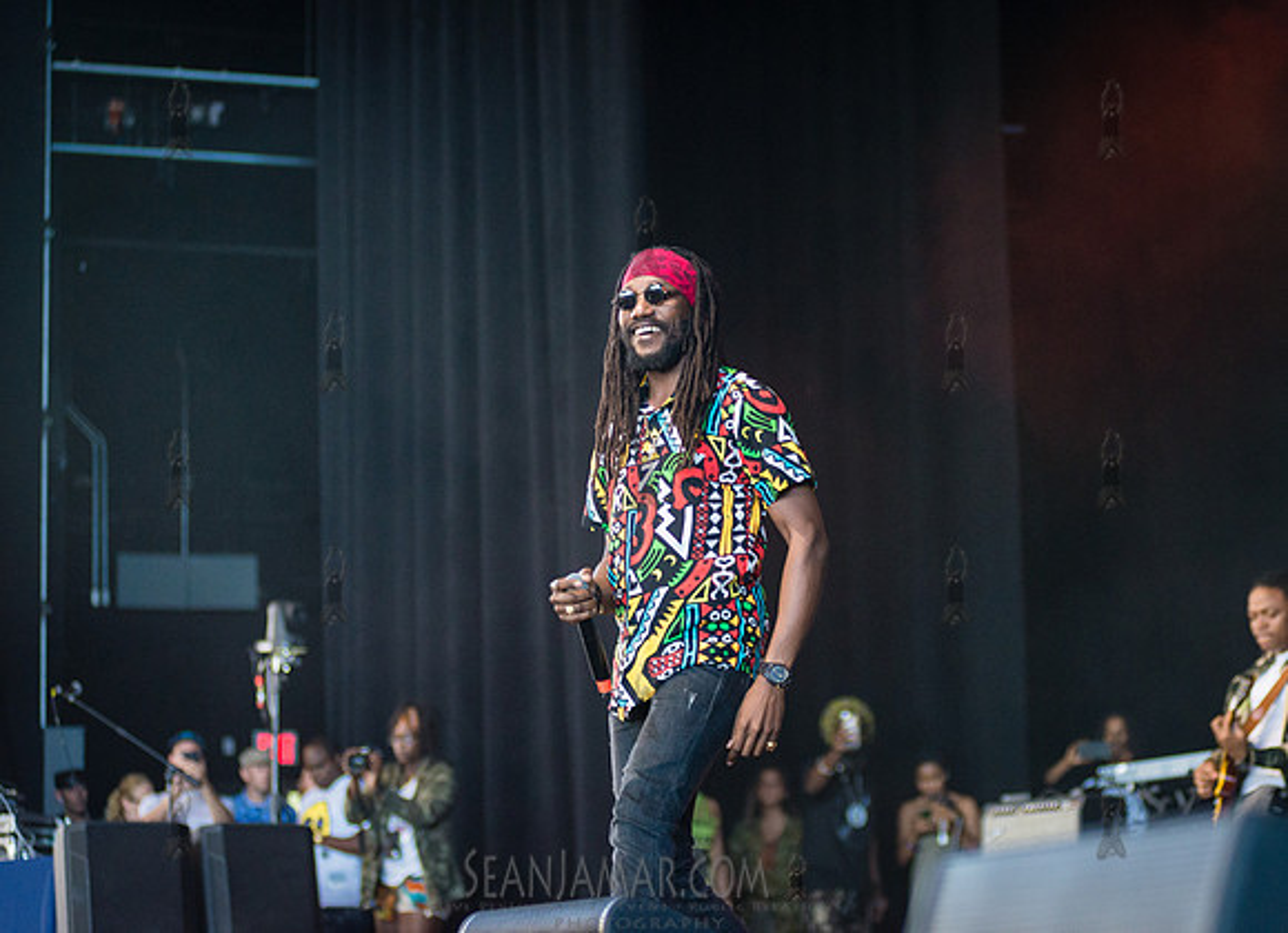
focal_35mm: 90
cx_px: 663
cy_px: 434
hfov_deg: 21.9
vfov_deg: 16.0
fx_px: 3324
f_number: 2.8
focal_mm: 80
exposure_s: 1/400
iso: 2500
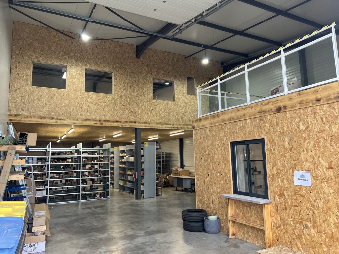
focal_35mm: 26
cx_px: 170
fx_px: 255
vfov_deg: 53.1
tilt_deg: +7.5
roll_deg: +1.3
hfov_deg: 67.3
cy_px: 127
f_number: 1.5
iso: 100
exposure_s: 1/121
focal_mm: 5.7
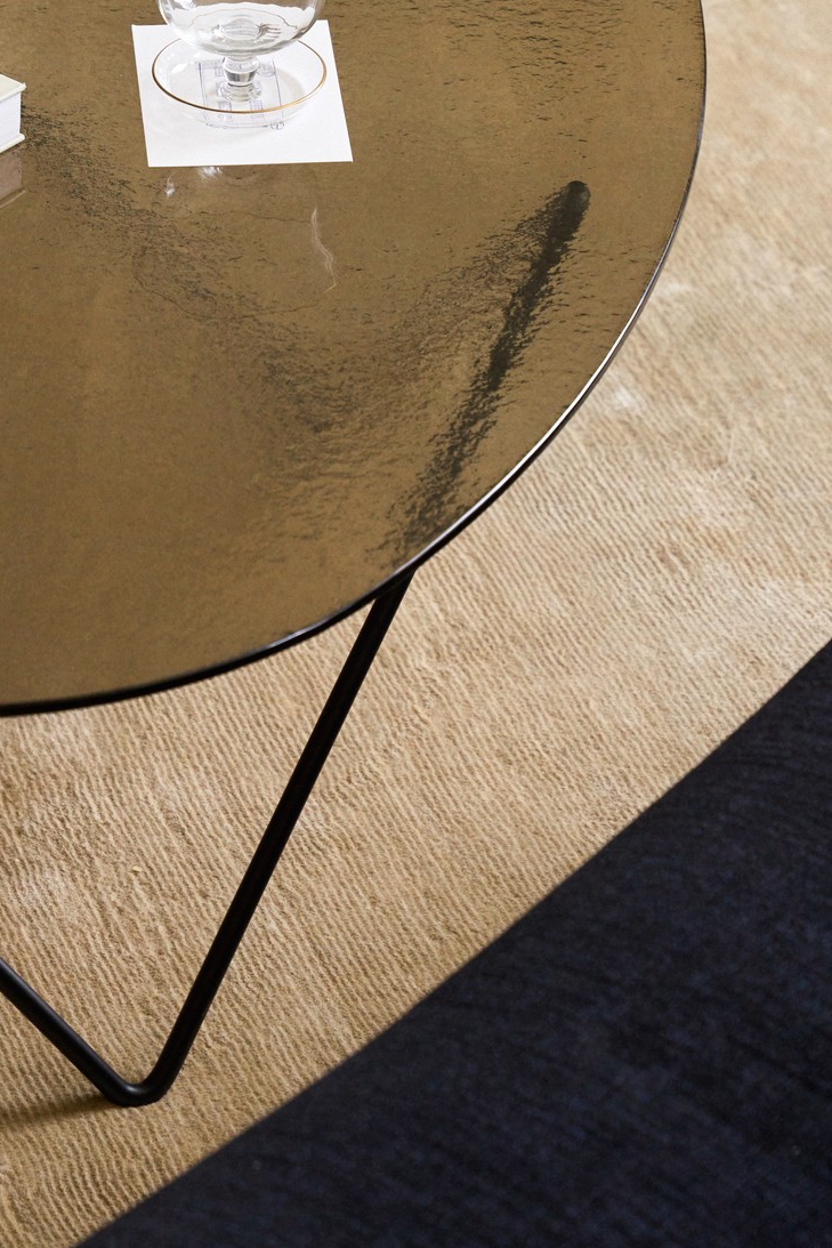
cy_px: -90
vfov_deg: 12.1
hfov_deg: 8.2
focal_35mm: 167
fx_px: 5796
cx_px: -15
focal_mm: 64.1
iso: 1000
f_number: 4
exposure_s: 1/25
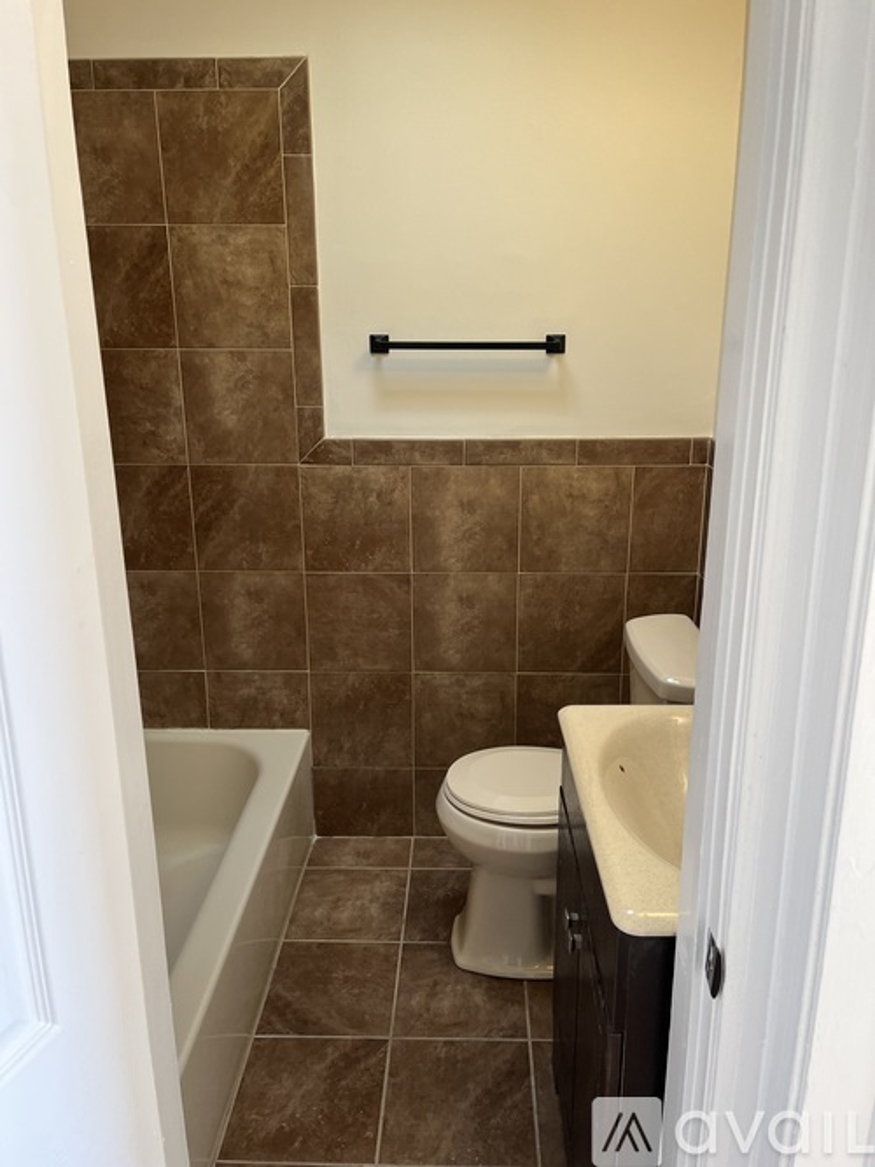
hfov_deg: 53.0
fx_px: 877
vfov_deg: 67.3
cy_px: 584
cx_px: 438
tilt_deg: -15.0
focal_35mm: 26
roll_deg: +0.2
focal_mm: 5.1
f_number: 1.6
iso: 125
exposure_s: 1/120
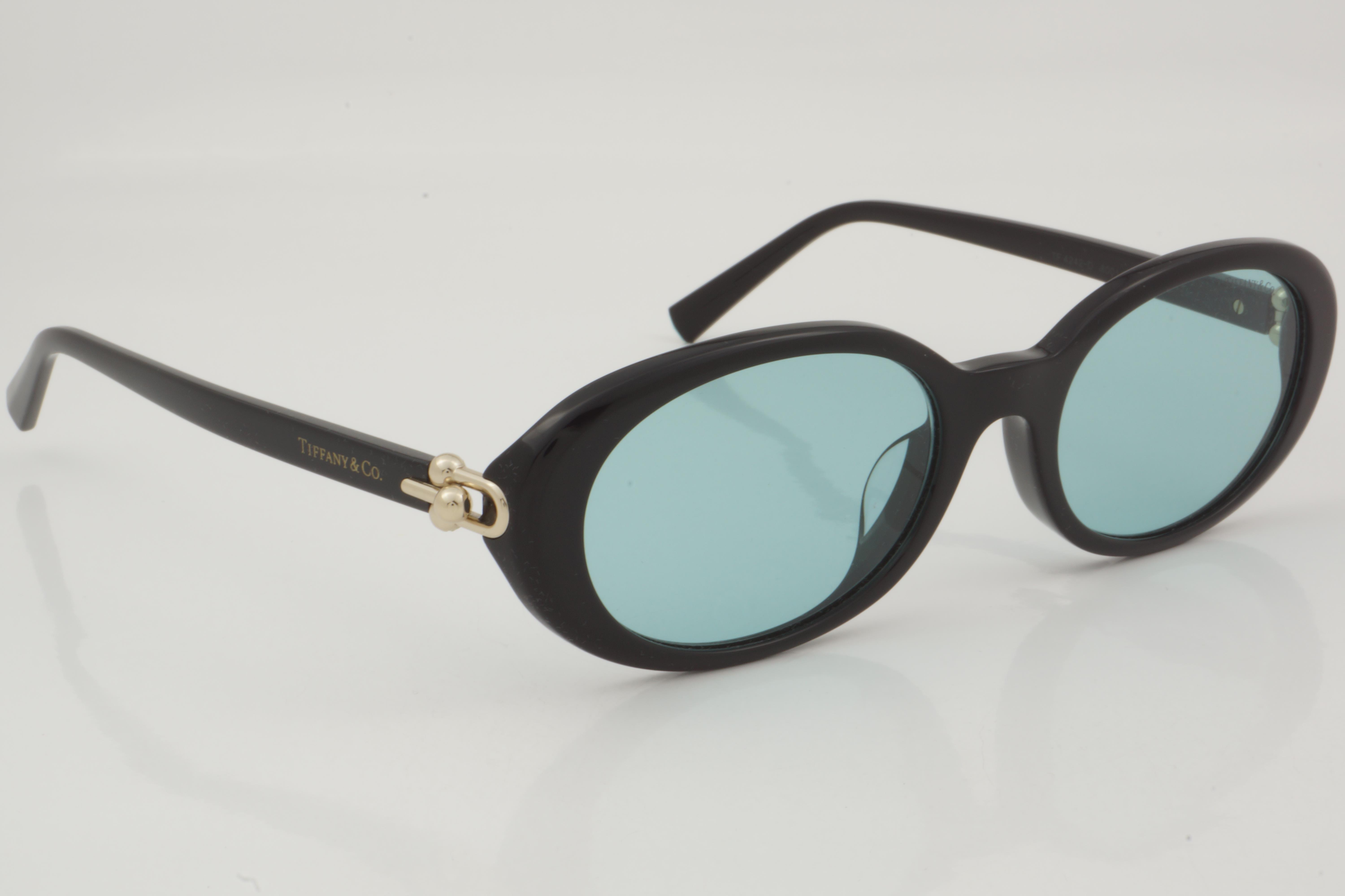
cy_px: 448
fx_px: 2802
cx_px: 672
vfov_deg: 18.2
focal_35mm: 75
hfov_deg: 27.0
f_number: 32
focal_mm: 50
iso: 100
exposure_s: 1/3
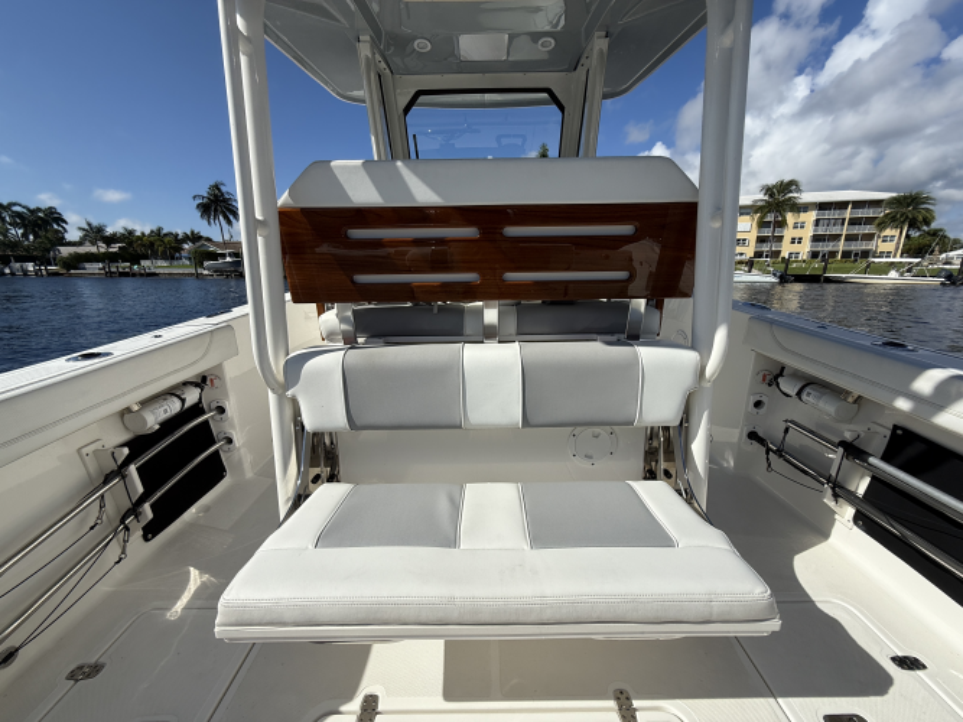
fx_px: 389
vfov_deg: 85.7
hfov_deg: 102.1
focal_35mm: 14
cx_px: 482
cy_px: 361
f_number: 2.2
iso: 50
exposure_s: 1/4149
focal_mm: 2.22
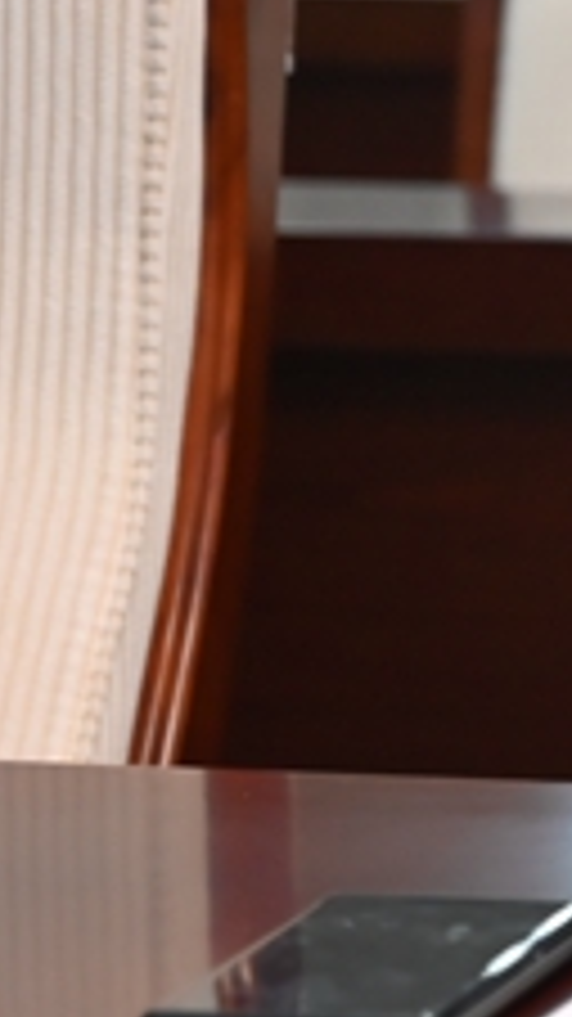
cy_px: 76
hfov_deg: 4.1
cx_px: 1721
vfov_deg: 7.4
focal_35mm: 289
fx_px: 7798
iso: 1600
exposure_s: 1/125
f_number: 4
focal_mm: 70
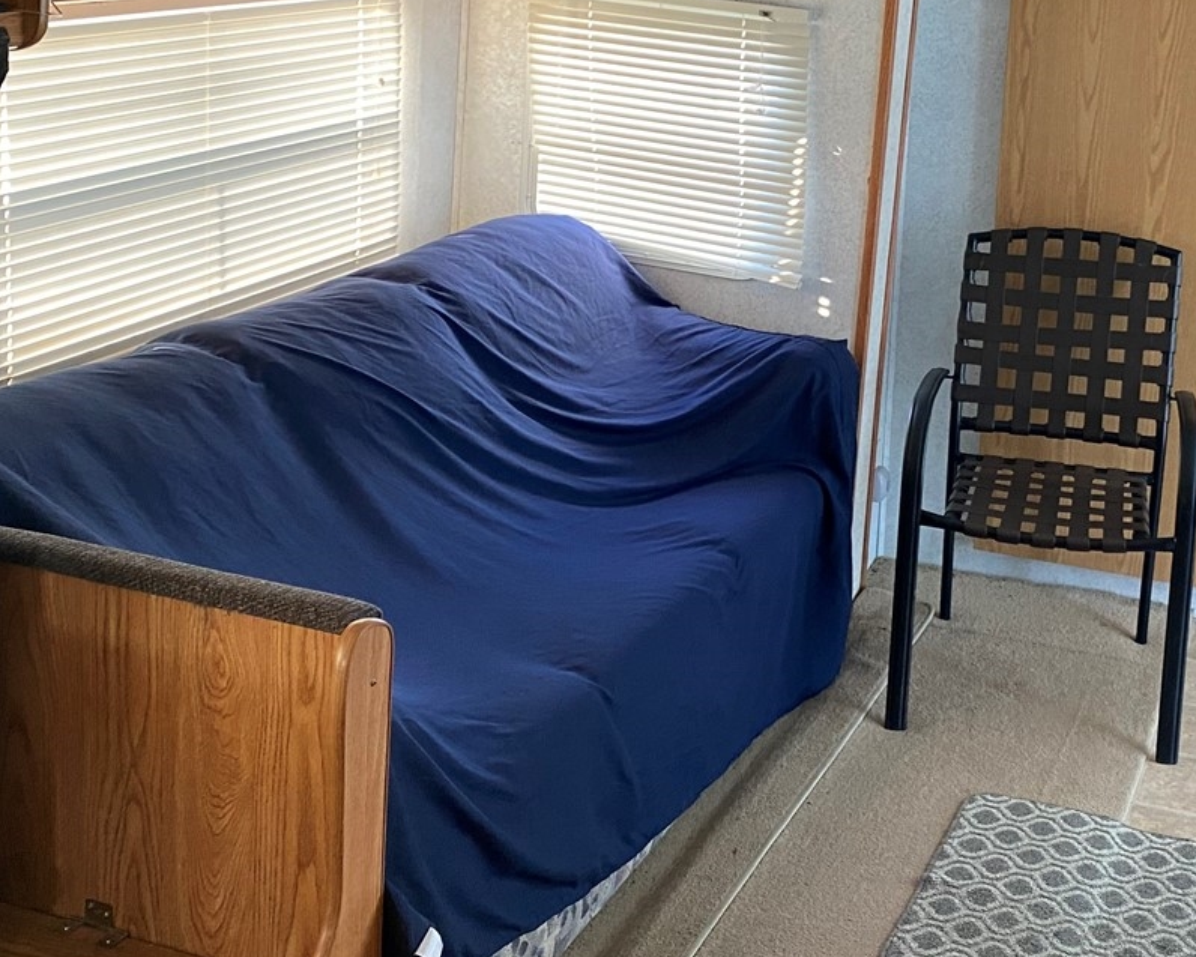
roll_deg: -3.3
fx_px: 1805
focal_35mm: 51
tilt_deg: -10.9
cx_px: 816
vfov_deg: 29.2
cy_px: 242
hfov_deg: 36.2
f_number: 1.8
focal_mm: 4.25
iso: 160
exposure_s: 1/60
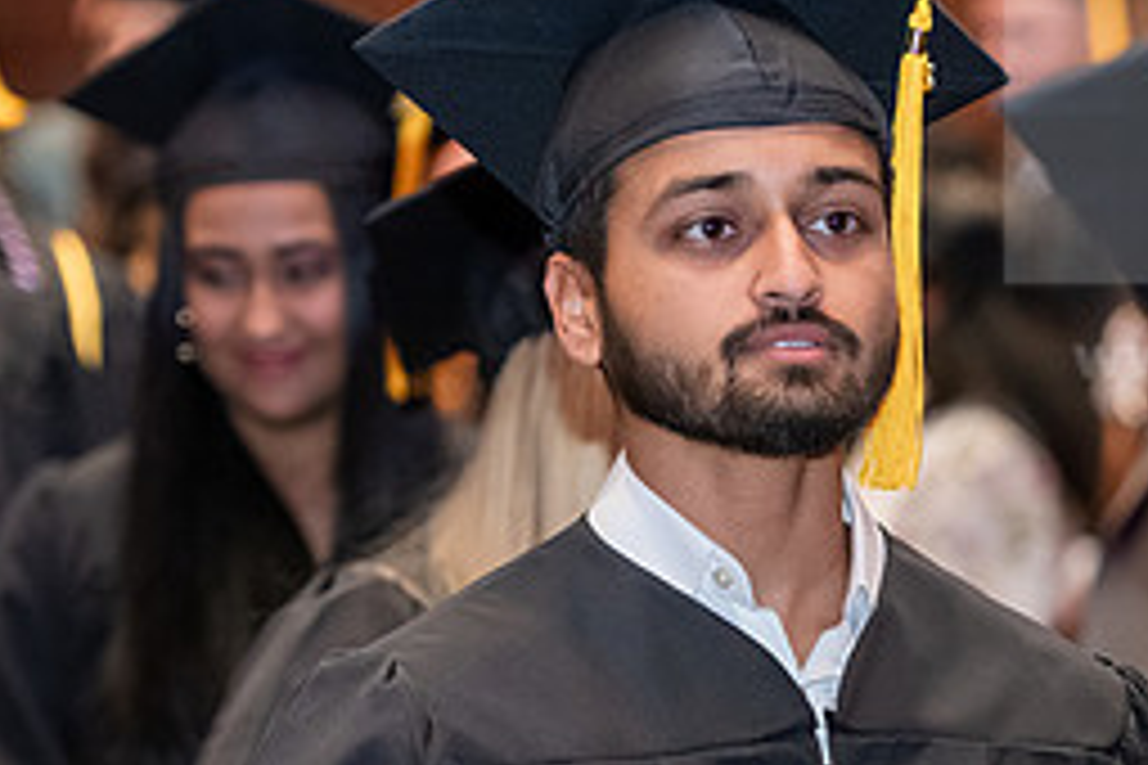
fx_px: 7398
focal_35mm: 232
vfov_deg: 5.9
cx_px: 869
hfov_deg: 8.9
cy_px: 452
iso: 3200
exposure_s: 1/200
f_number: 3.2
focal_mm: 102
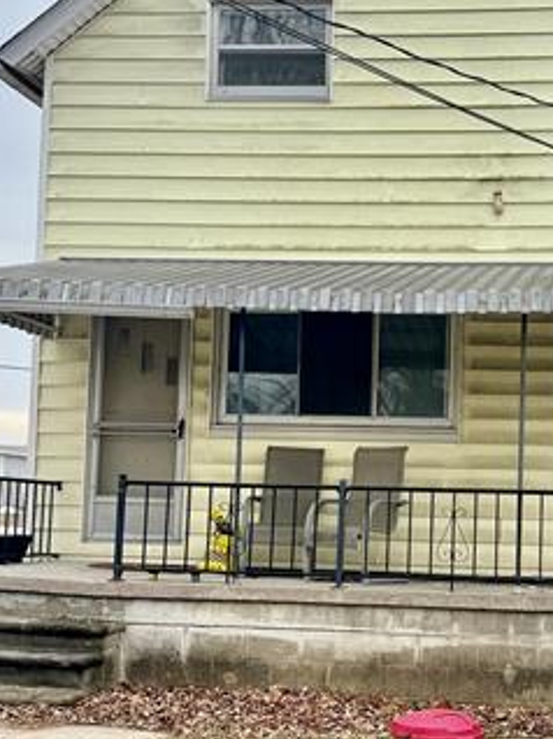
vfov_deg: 33.2
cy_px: 407
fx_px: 1237
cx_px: 483
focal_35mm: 58
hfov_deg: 24.6
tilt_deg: +3.9
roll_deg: -1.5
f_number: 1.78
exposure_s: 1/868
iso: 80
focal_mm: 6.76
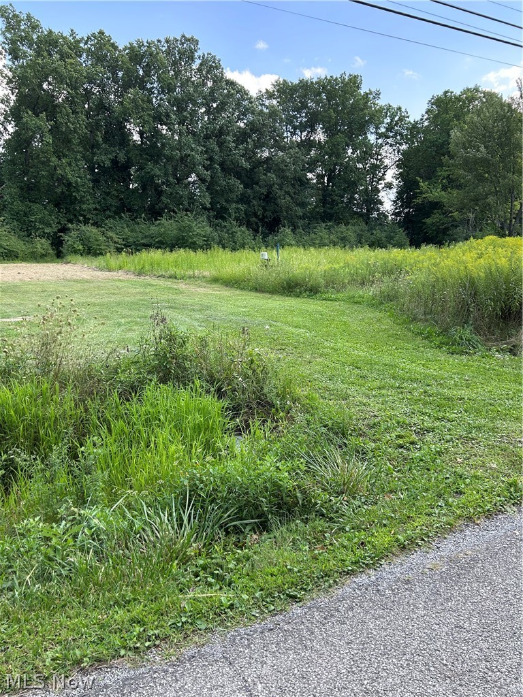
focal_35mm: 26
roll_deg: +0.4
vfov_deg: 67.3
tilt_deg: -11.3
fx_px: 524
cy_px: 348
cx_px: 262
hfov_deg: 53.1
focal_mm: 5.7
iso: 50
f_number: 1.5
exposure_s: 1/628
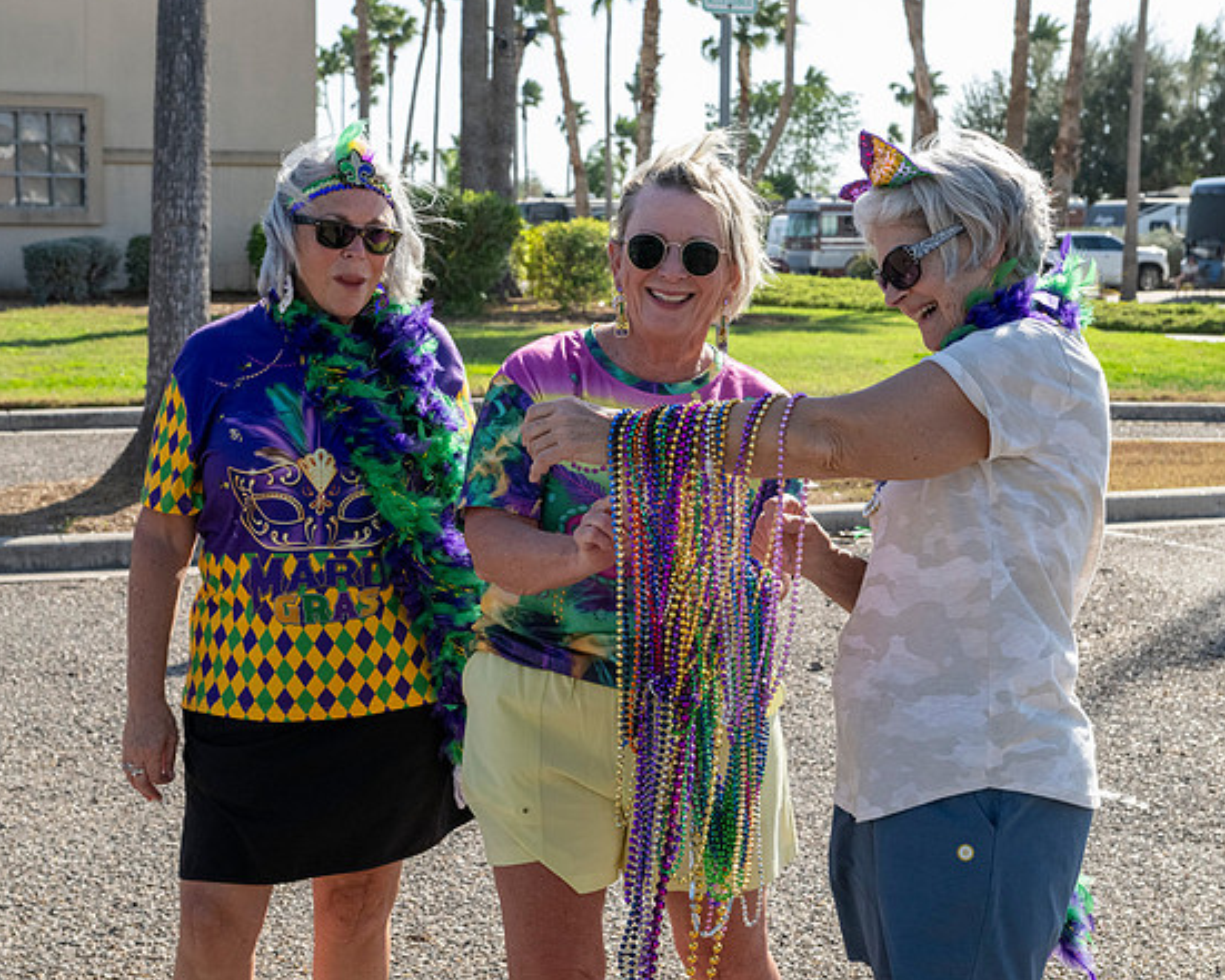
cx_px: 597
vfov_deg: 22.5
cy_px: 475
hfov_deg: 27.9
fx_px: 2466
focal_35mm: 68
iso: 1800
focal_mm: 58
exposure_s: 1/1250
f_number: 10
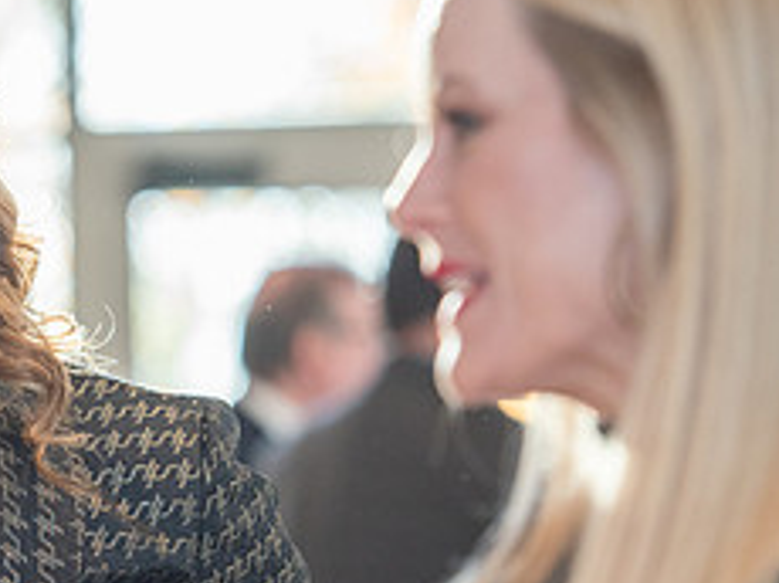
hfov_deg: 5.3
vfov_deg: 4.0
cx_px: -37
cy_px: 405
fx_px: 8430
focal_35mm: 375
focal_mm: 140
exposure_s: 1/200
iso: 800
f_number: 4.5
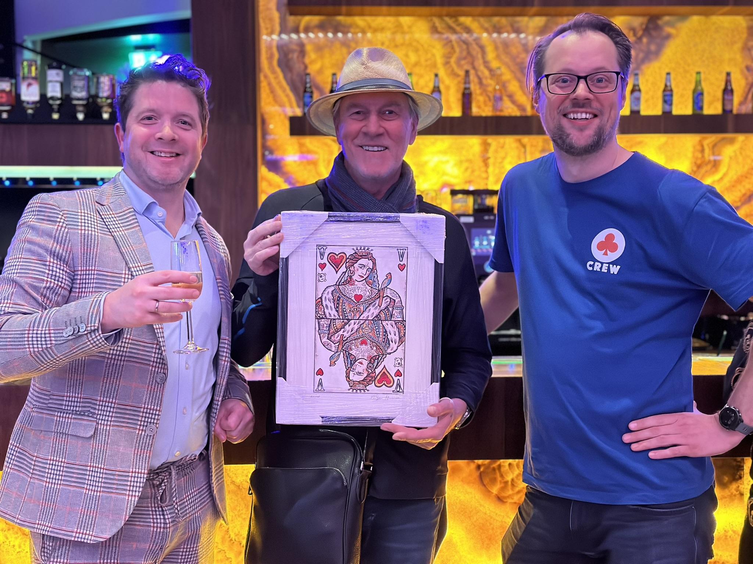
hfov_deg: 39.7
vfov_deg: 30.3
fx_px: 1044
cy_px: 282
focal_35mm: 48
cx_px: 376
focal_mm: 6.86
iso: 500
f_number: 1.78
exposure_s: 1/30
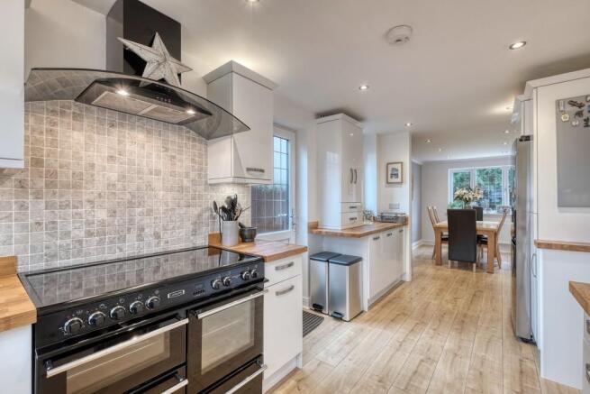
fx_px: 246
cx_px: 295
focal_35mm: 15
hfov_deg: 100.4
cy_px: 197
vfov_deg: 77.4
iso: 250
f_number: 8
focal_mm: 10
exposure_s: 1/6
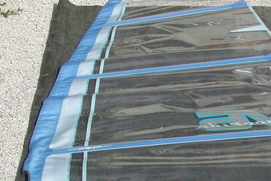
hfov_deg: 21.4
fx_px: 715
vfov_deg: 14.2
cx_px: 175
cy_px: 165
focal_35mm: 95
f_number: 7.6
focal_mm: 8
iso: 100
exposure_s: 1/413
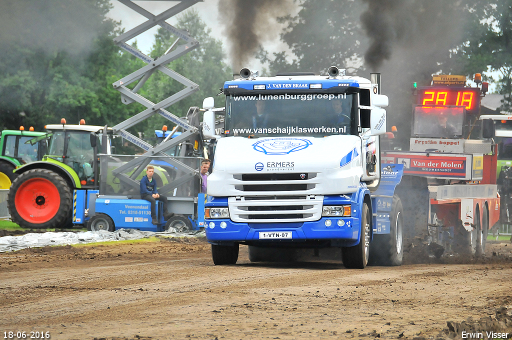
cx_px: 256
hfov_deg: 6.9
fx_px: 4261
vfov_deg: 4.6
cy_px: 170
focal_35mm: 300
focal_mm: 200
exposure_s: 1/250
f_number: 5.6
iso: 1000
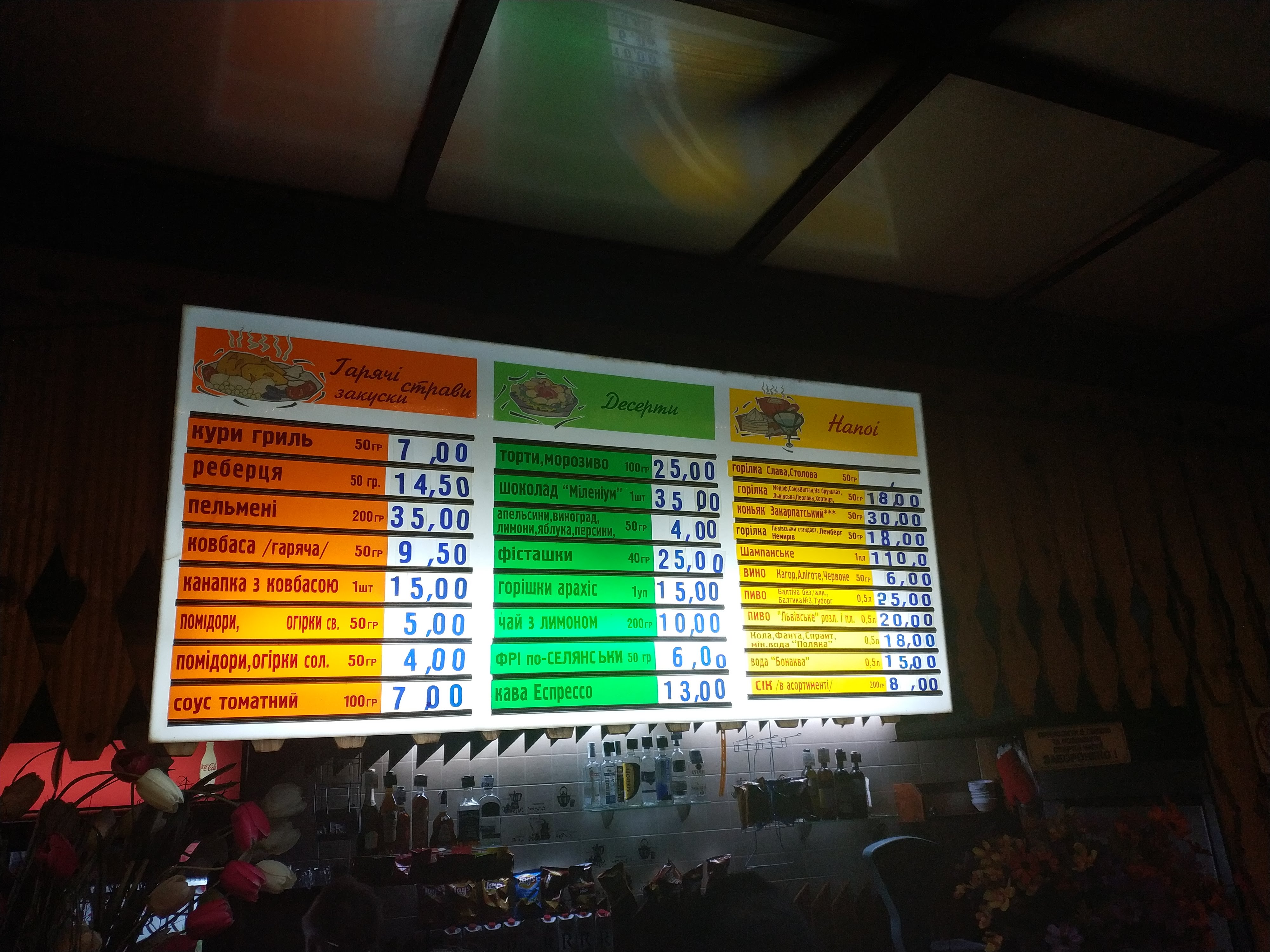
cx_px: 635
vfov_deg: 44.2
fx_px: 1174
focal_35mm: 32
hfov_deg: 56.8
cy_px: 476
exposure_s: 1/50
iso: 203
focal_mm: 4.5
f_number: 2
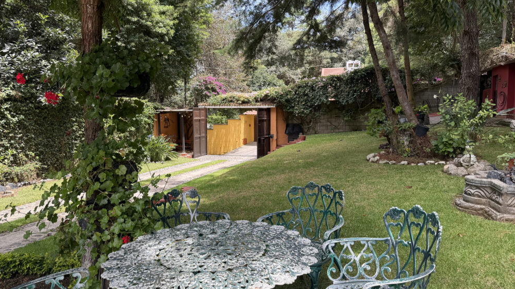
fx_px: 369
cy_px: 146
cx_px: 255
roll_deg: +0.5
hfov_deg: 69.9
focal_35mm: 27
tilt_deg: -3.6
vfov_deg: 42.9
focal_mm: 6.76
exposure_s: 1/589
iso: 100
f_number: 1.78
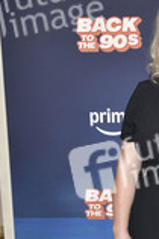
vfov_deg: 24.0
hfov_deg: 16.2
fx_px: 538
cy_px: 239
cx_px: 191
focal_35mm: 81
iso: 800
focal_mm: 32
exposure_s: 1/200
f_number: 6.3
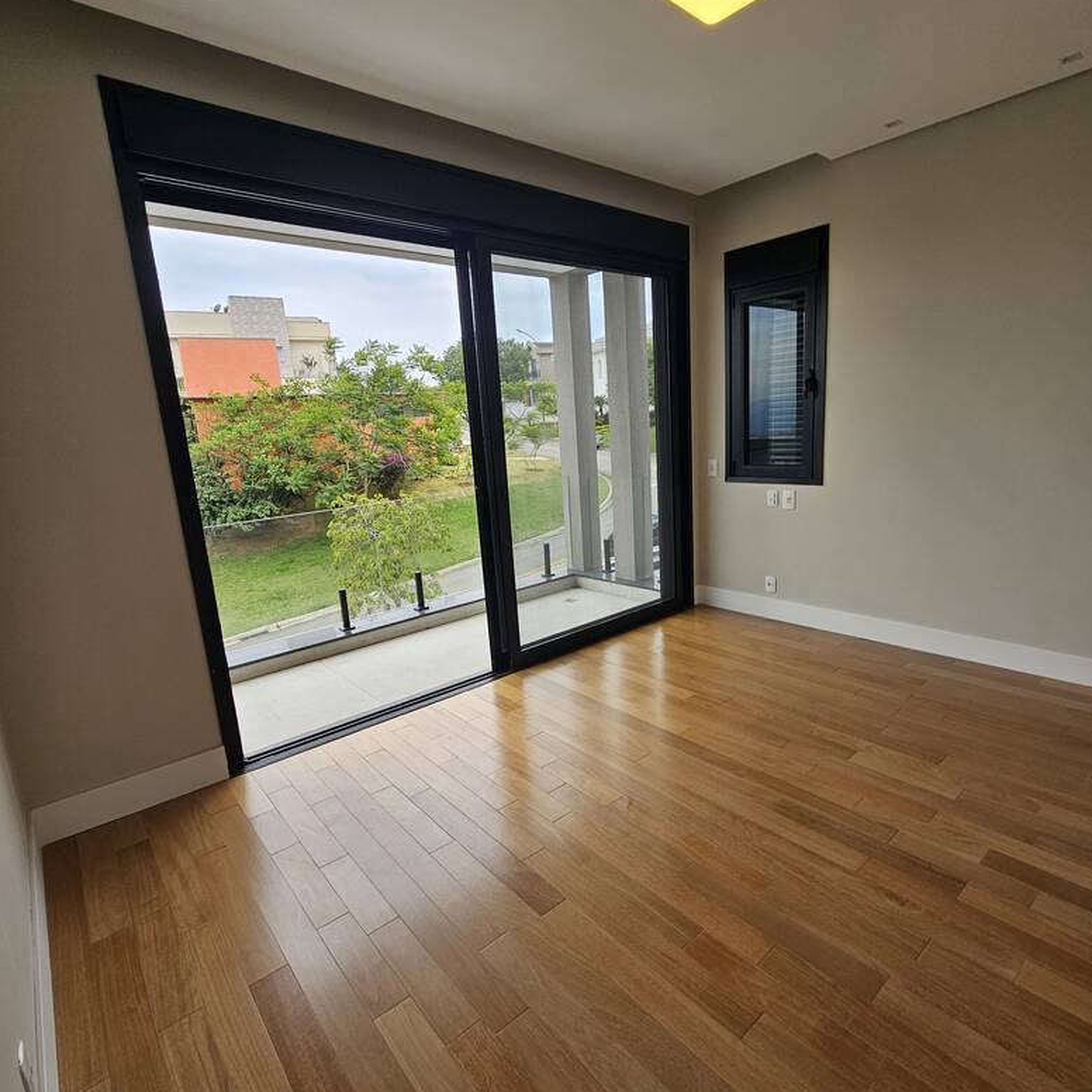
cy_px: 559
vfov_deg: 87.4
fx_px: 571
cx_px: 569
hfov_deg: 87.4
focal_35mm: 16
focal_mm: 2.2
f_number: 2.2
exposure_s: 1/361
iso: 50
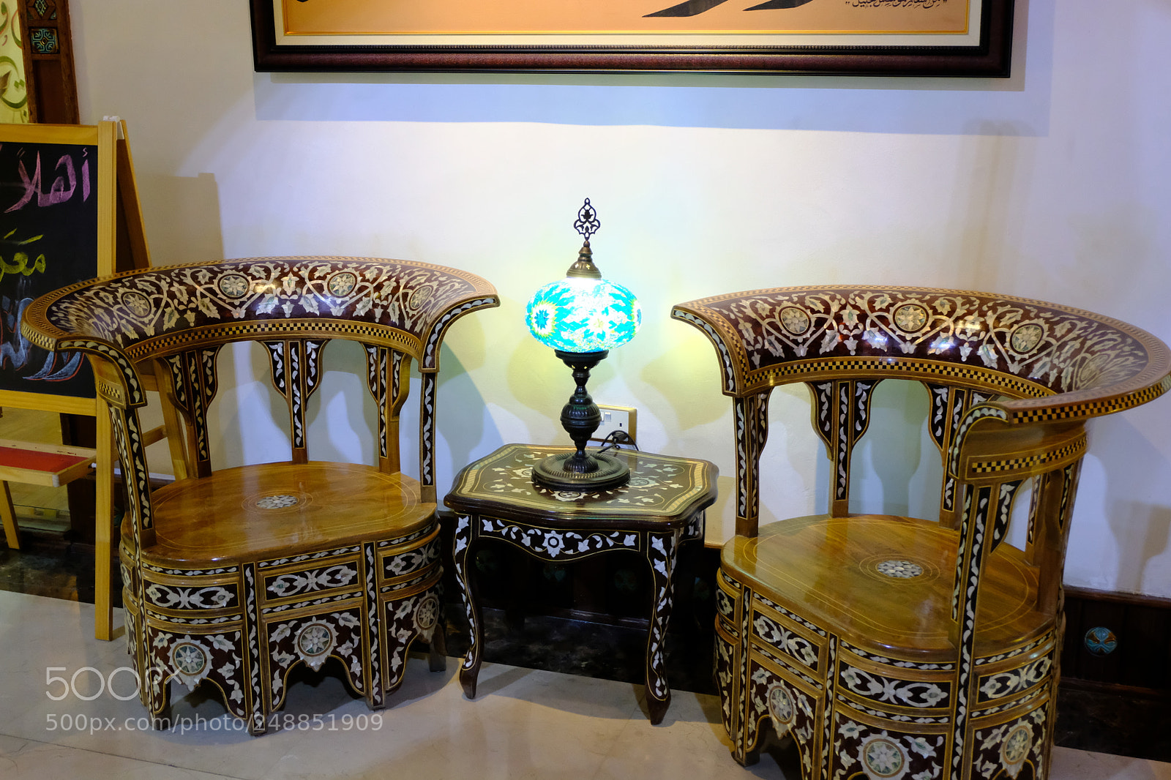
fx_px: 1366
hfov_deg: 46.4
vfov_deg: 31.9
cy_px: 390
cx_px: 586
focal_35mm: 42
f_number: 4.5
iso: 3200
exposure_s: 1/40
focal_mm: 28.2
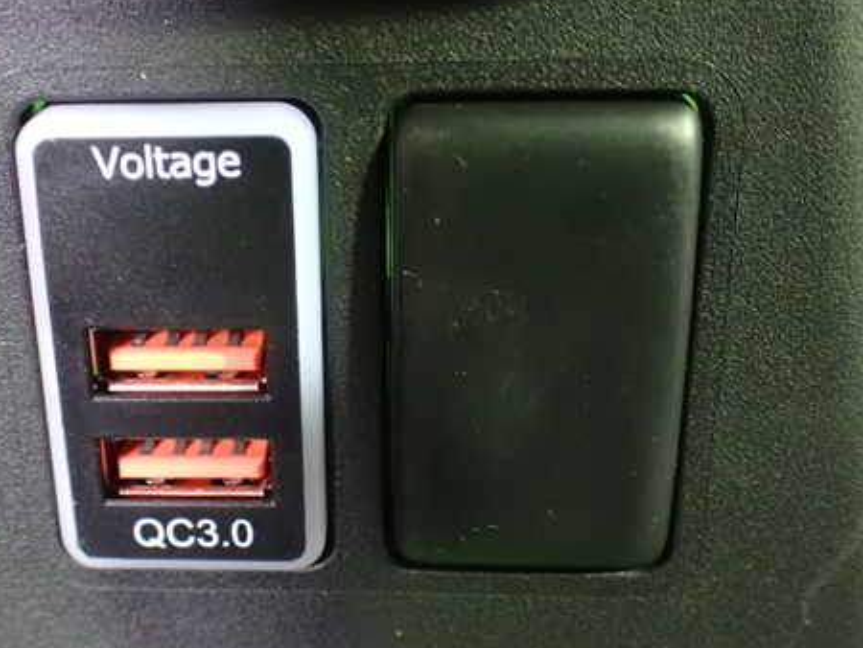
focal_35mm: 48
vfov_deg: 30.3
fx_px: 1197
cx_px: 307
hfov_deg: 39.3
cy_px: 297
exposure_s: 1/25
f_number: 2.5
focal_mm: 6.37
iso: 1600
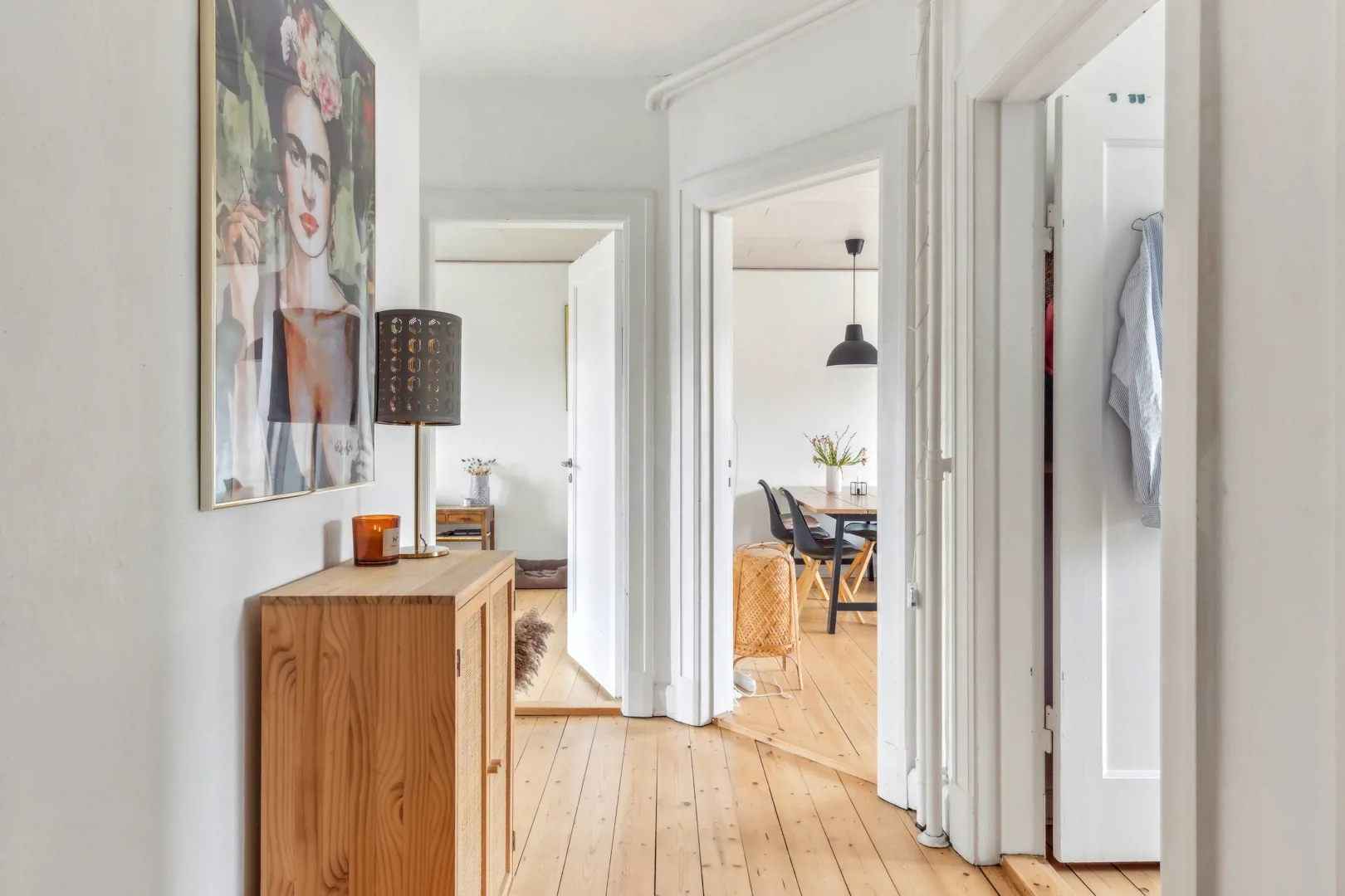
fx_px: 822
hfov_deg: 78.6
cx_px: 672
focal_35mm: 22
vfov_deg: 57.2
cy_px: 448
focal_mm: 14.5
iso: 500
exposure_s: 1/4
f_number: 8
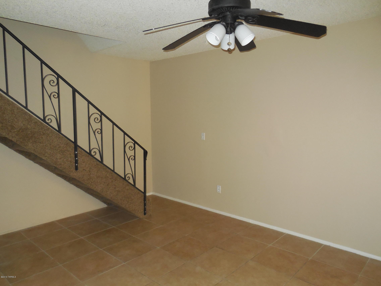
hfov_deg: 69.4
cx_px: 190
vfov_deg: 54.9
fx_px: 275
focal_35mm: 25
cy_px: 143
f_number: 3.1
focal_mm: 4.5
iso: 450
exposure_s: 1/25
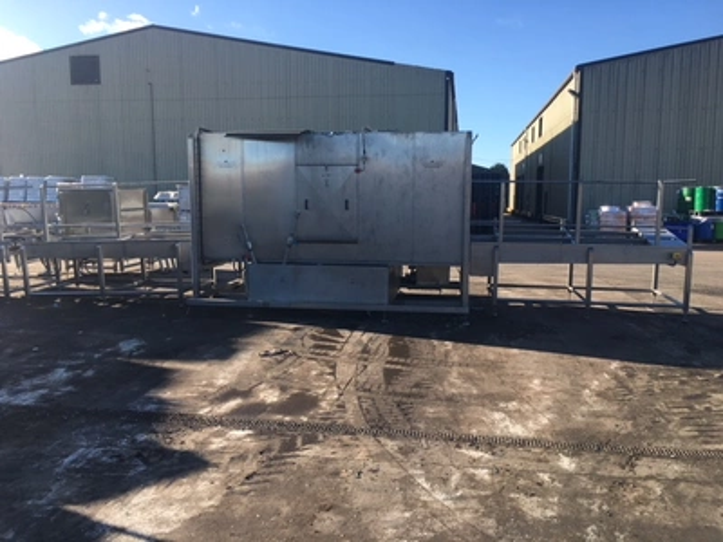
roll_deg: -0.3
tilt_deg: -7.2
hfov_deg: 61.7
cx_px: 362
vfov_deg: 48.2
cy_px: 271
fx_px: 606
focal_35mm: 29
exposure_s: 1/754
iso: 25
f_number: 2.2
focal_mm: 4.15
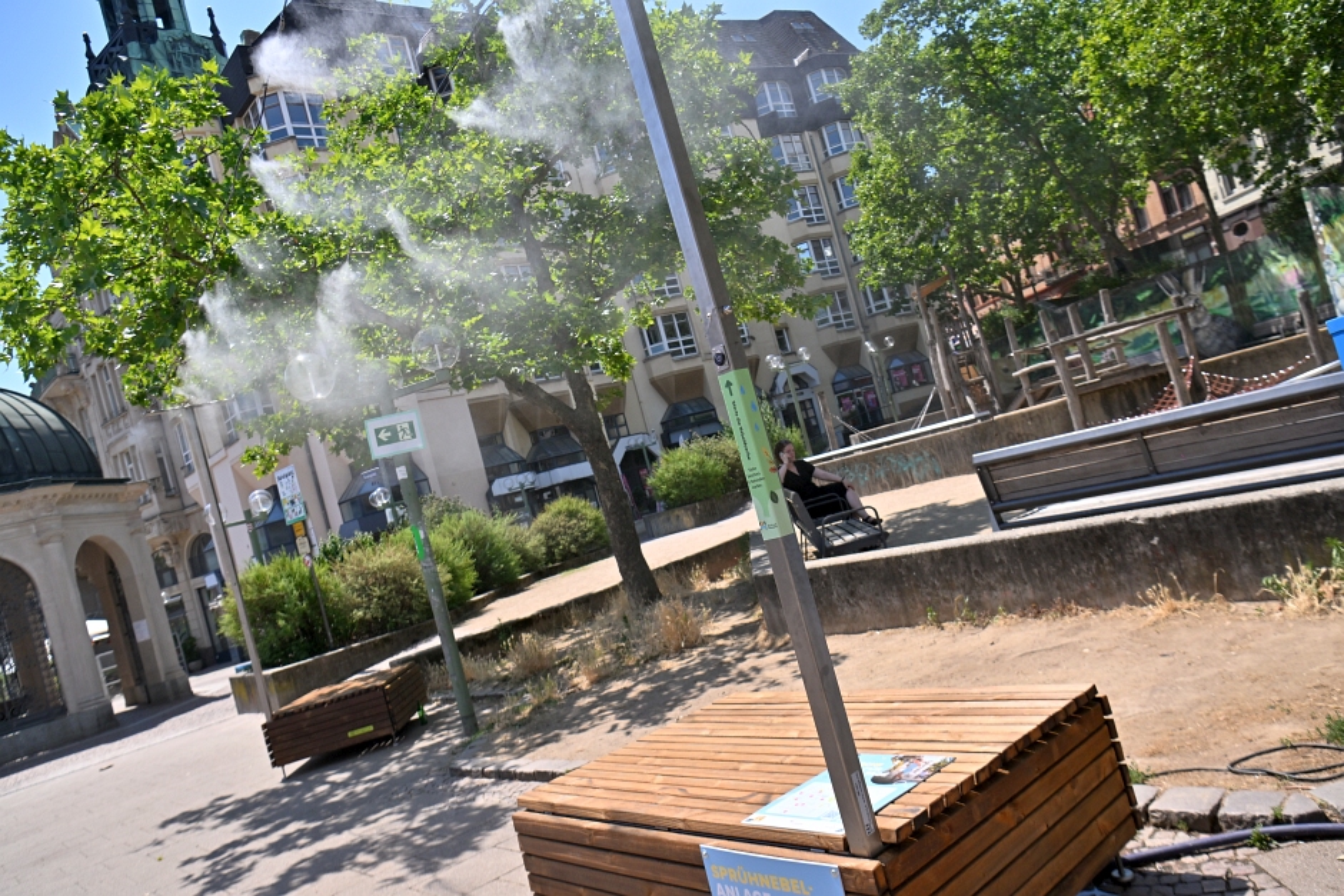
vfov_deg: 47.9
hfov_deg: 67.4
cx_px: 672
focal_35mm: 27
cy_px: 448
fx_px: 1008
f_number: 8
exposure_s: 1/2000
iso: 250
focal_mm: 27
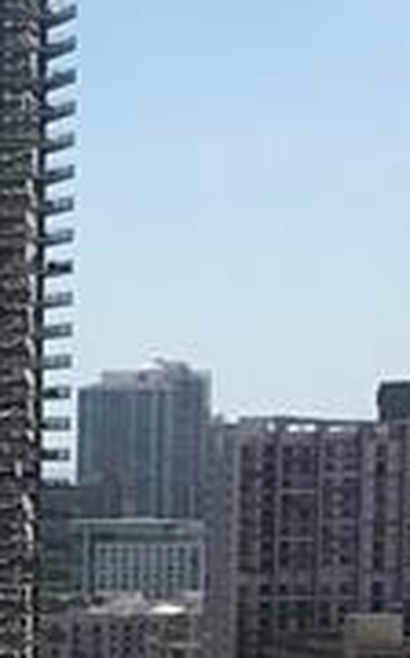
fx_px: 3551
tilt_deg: -8.8
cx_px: -264
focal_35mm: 198
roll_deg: +0.0
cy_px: 1042
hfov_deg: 6.5
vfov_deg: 10.2
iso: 20
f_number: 1.8
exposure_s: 1/5051
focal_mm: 3.99
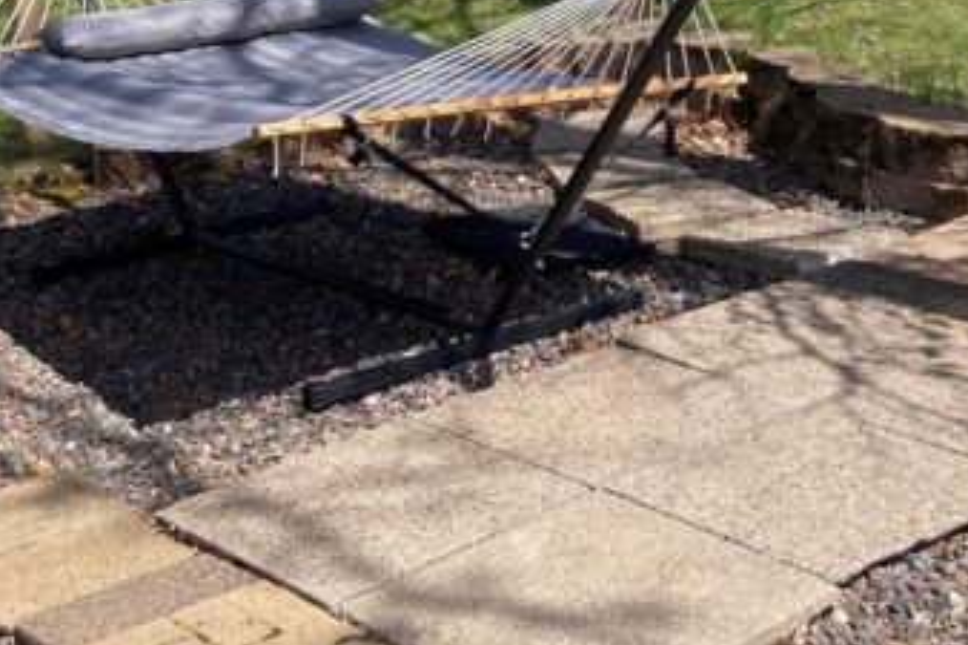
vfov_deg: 18.8
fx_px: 1854
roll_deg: +0.6
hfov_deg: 29.1
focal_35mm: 69
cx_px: 621
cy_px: -86
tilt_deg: -7.1
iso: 20
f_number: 1.8
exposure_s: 1/1600
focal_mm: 3.99
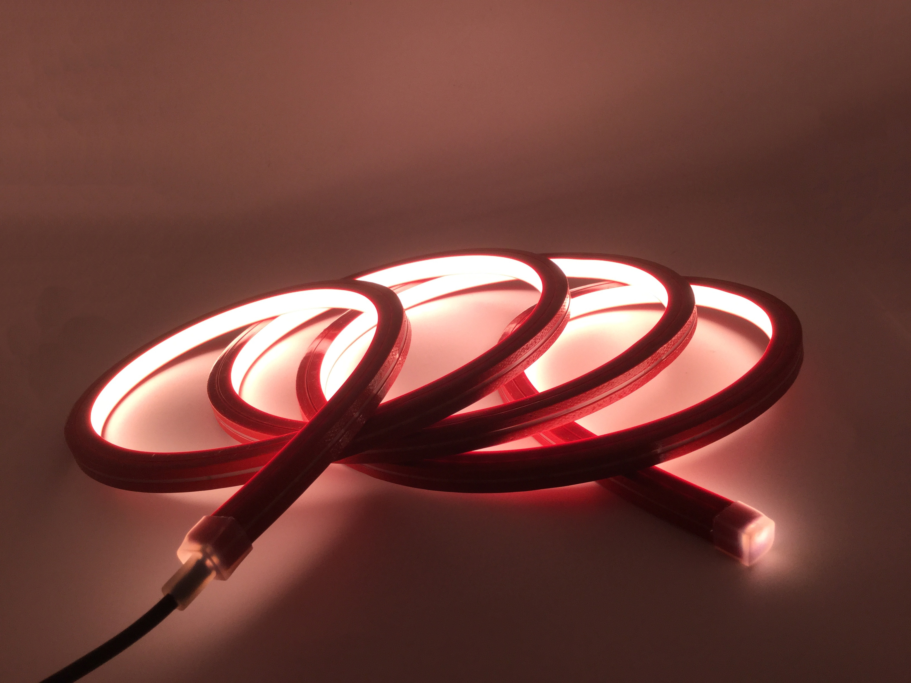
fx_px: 816
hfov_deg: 58.4
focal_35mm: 31
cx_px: 456
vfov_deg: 45.4
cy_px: 342
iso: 40
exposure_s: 1/100
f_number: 2.4
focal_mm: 3.3
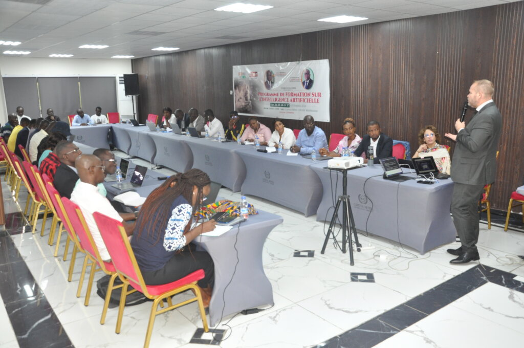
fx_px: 458
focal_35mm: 32
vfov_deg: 41.6
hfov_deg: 59.6
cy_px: 174
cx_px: 262
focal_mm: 21
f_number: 5.6
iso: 800
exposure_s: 1/125
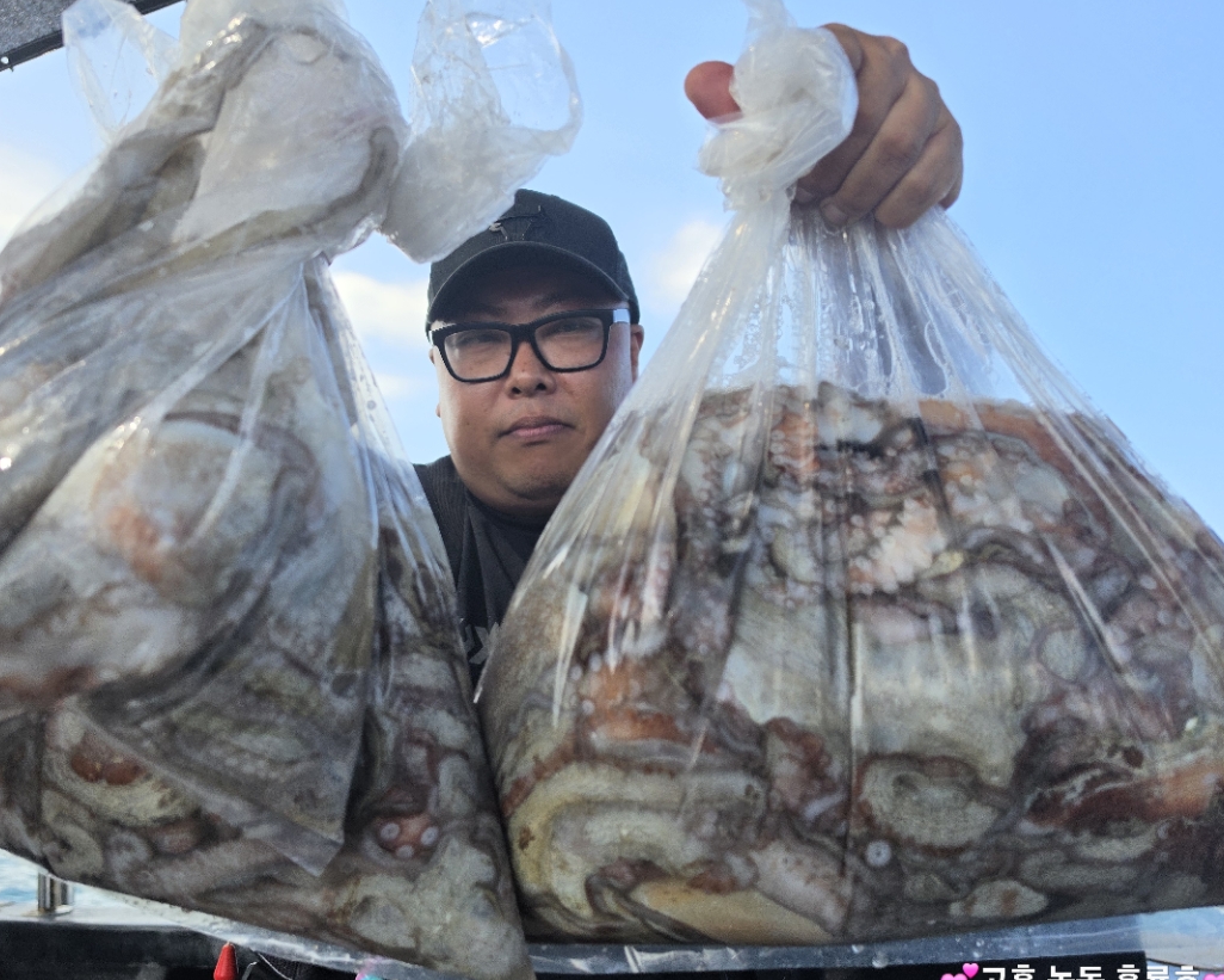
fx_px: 1014
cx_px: 542
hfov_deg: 62.0
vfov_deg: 51.5
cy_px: 532
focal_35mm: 28
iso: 64
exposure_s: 1/5151
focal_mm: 6.5
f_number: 1.4
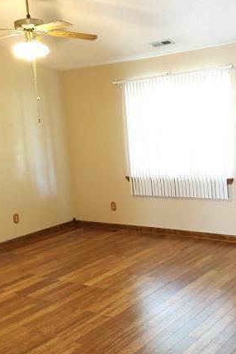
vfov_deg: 43.6
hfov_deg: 29.7
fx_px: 442
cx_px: 149
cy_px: 182
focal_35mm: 45
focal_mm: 4.15
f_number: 2.2
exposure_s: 1/8
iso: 80
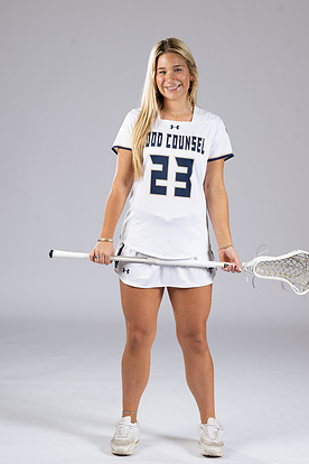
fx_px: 1300
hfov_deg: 13.6
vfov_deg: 20.2
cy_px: 234
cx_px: 161
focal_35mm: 101
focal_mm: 93
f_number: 6.3
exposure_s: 1/200
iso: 250
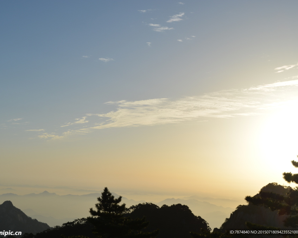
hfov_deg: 31.6
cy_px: 119
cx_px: 127
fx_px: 525
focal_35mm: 60
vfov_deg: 25.6
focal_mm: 35
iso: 100
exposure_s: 1/400
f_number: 10
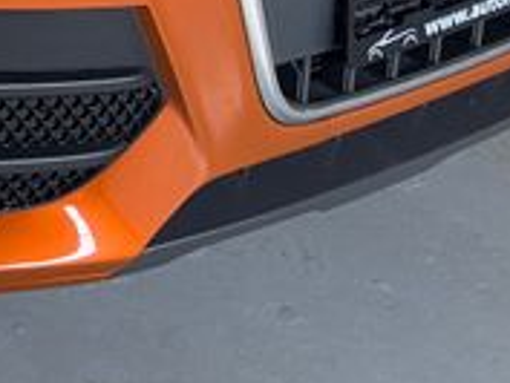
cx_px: -475
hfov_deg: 12.6
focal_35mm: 139
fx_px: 2049
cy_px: -481
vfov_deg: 9.7
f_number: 1.78
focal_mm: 6.76
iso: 200
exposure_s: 1/121
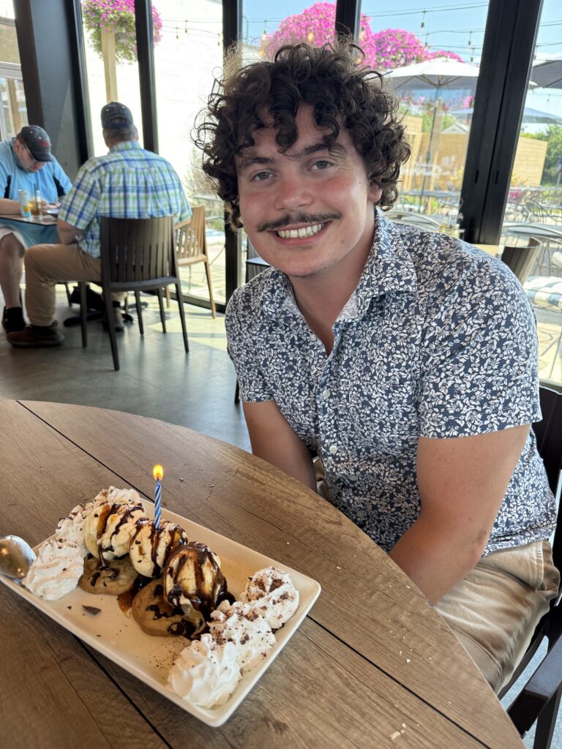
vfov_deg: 71.6
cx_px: 281
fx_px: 520
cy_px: 374
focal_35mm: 24
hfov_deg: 56.8
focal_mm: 6.76
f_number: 1.78
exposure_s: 1/167
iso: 100
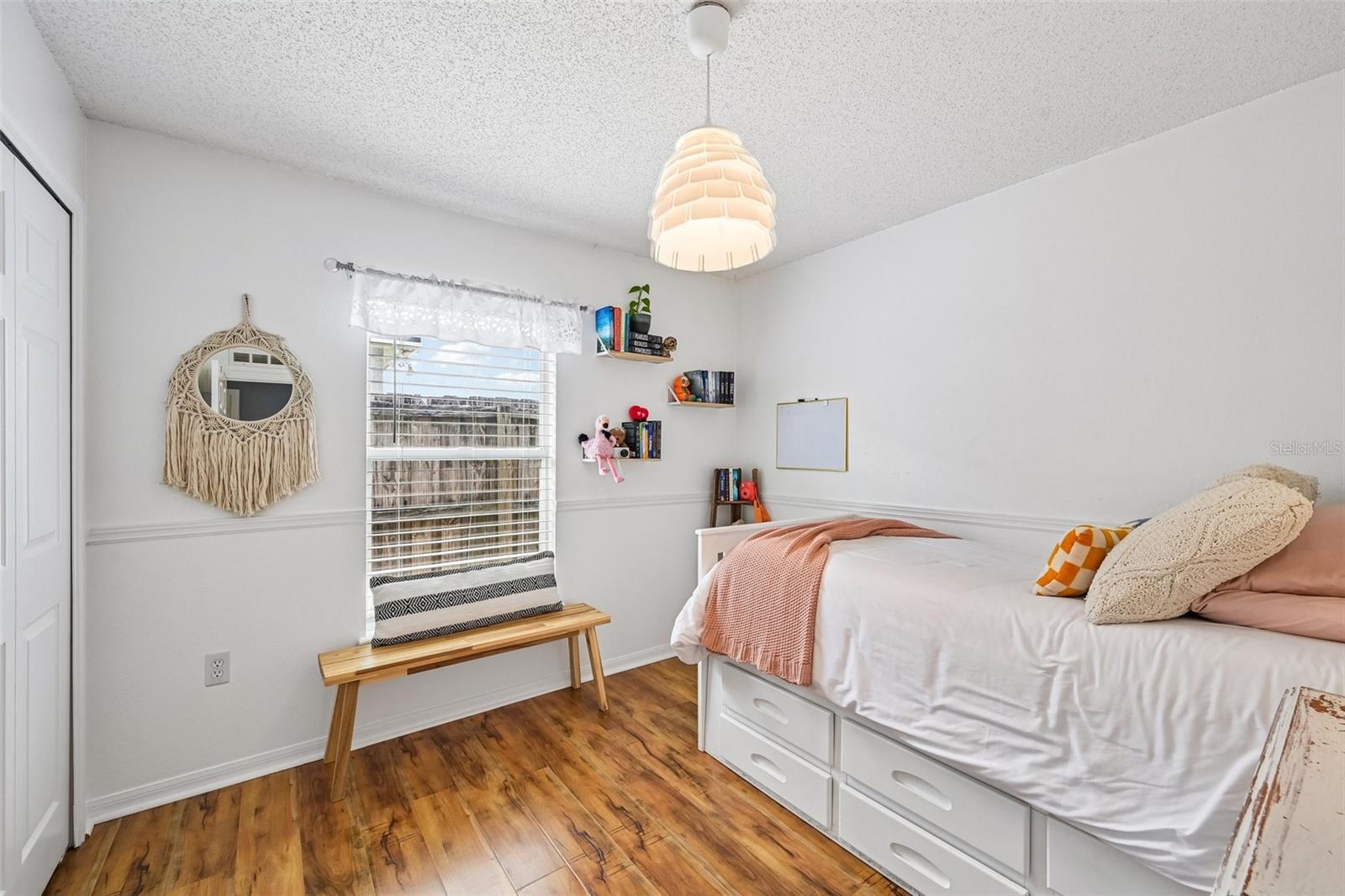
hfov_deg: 104.3
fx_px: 523
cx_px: 672
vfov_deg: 81.2
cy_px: 448
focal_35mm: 14
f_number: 8
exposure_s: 1/160
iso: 400
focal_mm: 14
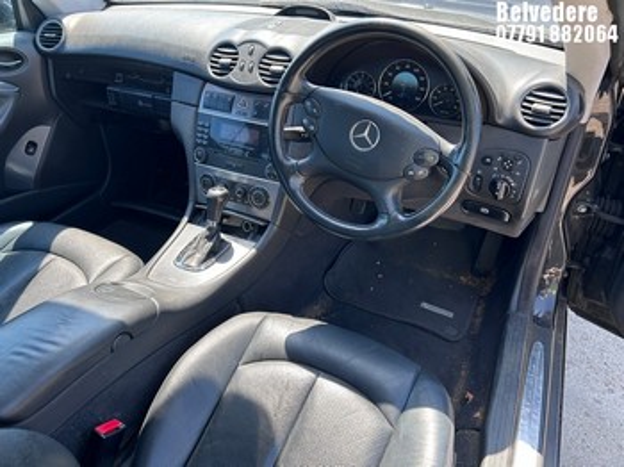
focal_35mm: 26
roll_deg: +1.5
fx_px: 468
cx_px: 312
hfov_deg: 67.3
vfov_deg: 53.0
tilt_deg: -33.5
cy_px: 234
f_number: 1.5
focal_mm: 5.7
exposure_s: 1/351
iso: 50
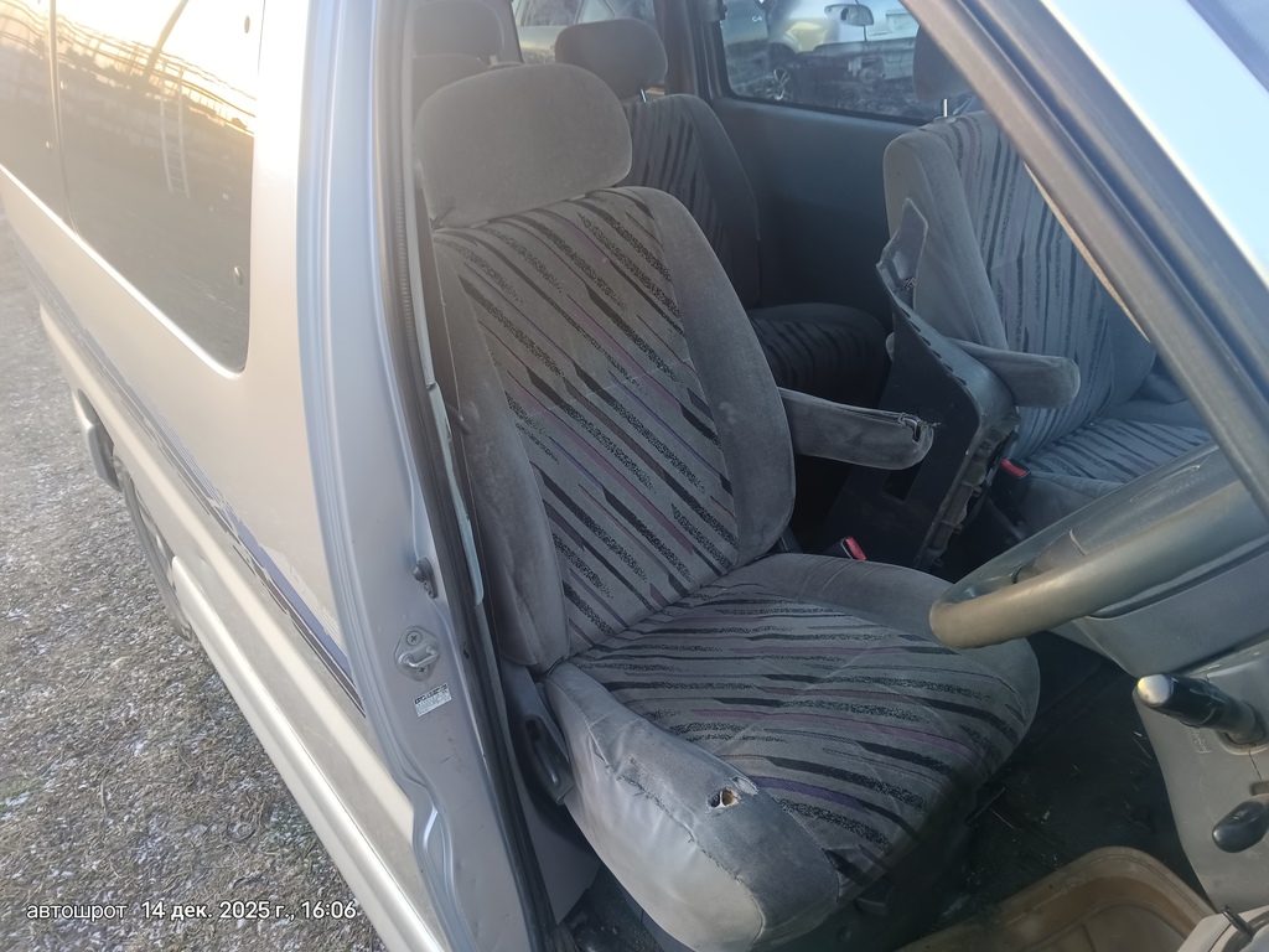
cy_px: 476
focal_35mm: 25
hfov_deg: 69.4
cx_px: 634
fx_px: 916
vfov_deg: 54.9
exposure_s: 1/50
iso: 663
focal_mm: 4.84
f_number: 1.79
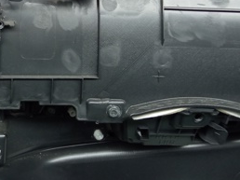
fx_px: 464
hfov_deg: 27.8
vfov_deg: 20.8
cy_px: -20
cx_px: 19
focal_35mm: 67
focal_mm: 3.79
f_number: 2.2
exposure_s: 1/33.3
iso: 298
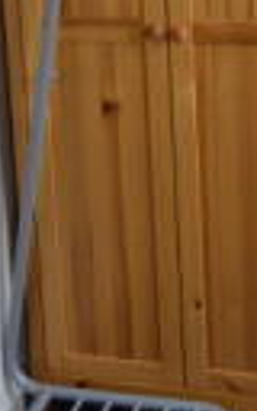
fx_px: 874
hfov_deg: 16.6
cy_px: -55
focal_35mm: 78
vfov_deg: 24.5
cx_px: 196
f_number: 3.5
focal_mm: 10
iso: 400
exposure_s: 1/60
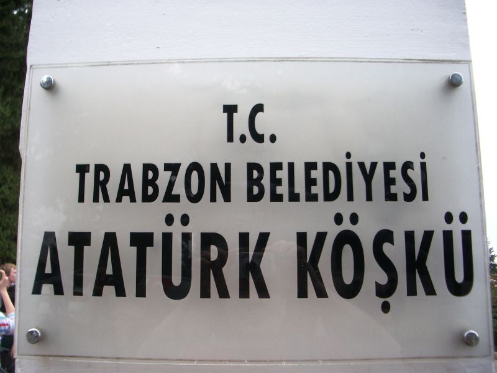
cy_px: 186
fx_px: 503
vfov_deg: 40.7
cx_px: 248
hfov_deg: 52.6
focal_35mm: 35
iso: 100
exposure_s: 1/80
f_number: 2.6
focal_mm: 5.8
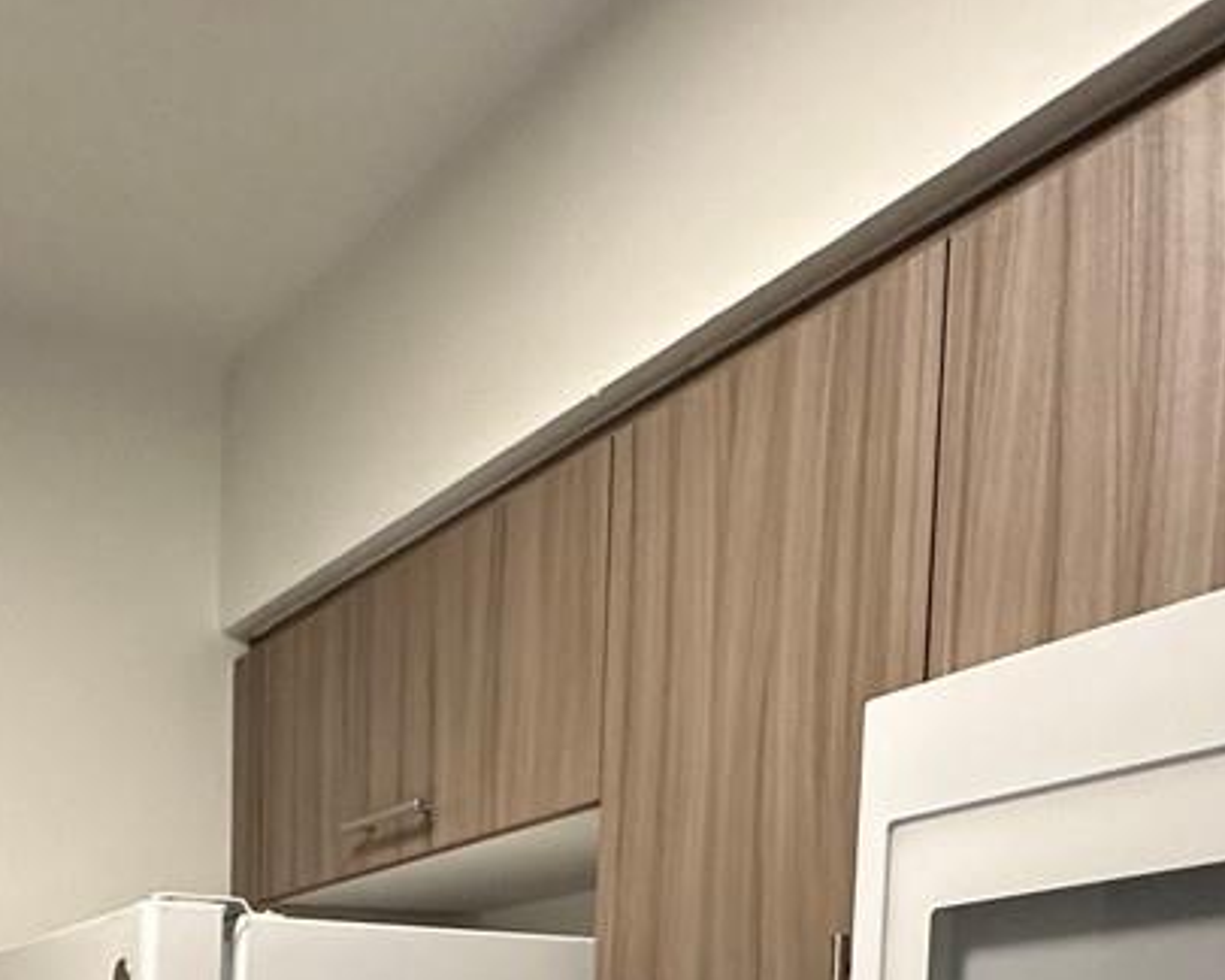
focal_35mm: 54
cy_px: 1355
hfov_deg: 32.3
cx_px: 27
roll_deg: -0.8
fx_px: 1958
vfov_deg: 23.8
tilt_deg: -4.8
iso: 320
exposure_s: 1/120
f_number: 2.2
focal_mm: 2.22
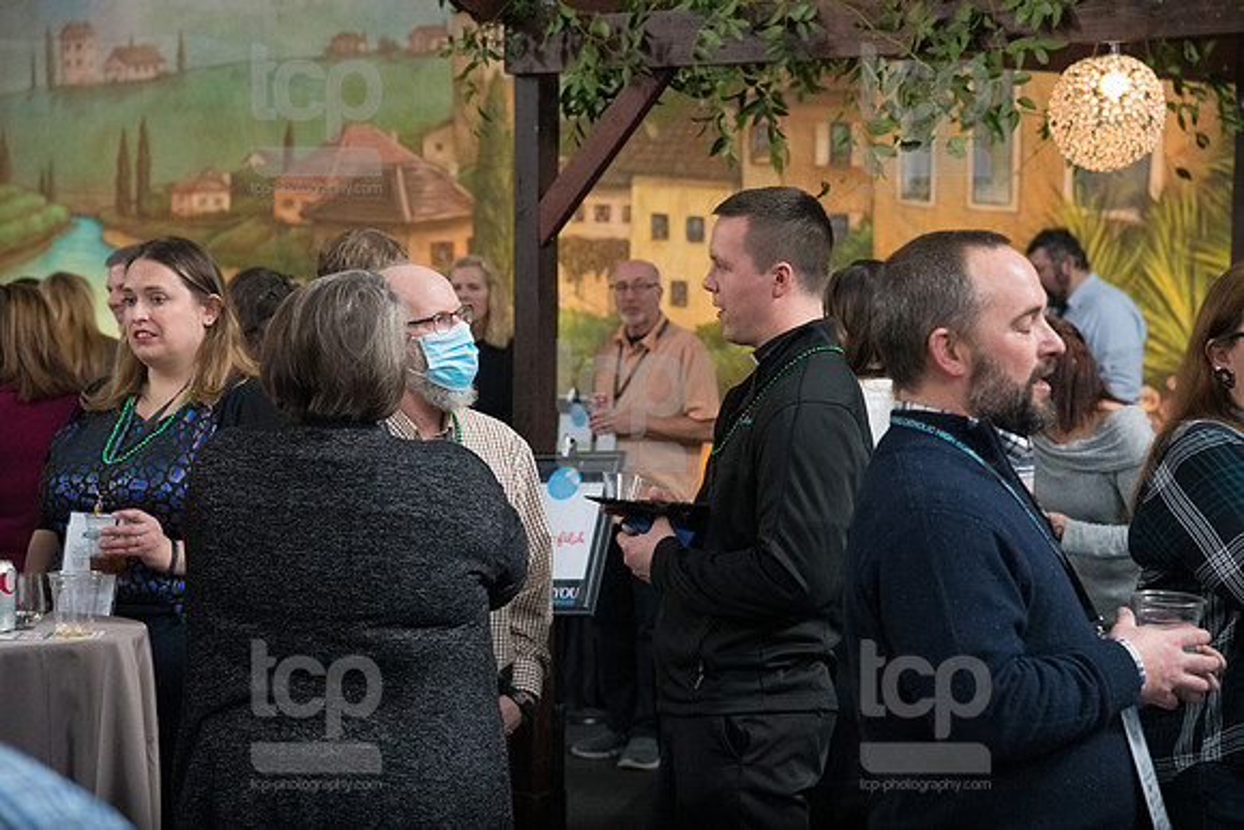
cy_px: 415
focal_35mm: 98
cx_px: 622
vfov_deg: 14.0
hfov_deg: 20.8
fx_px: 3387
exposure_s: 1/250
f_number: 5.6
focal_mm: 98
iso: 4000
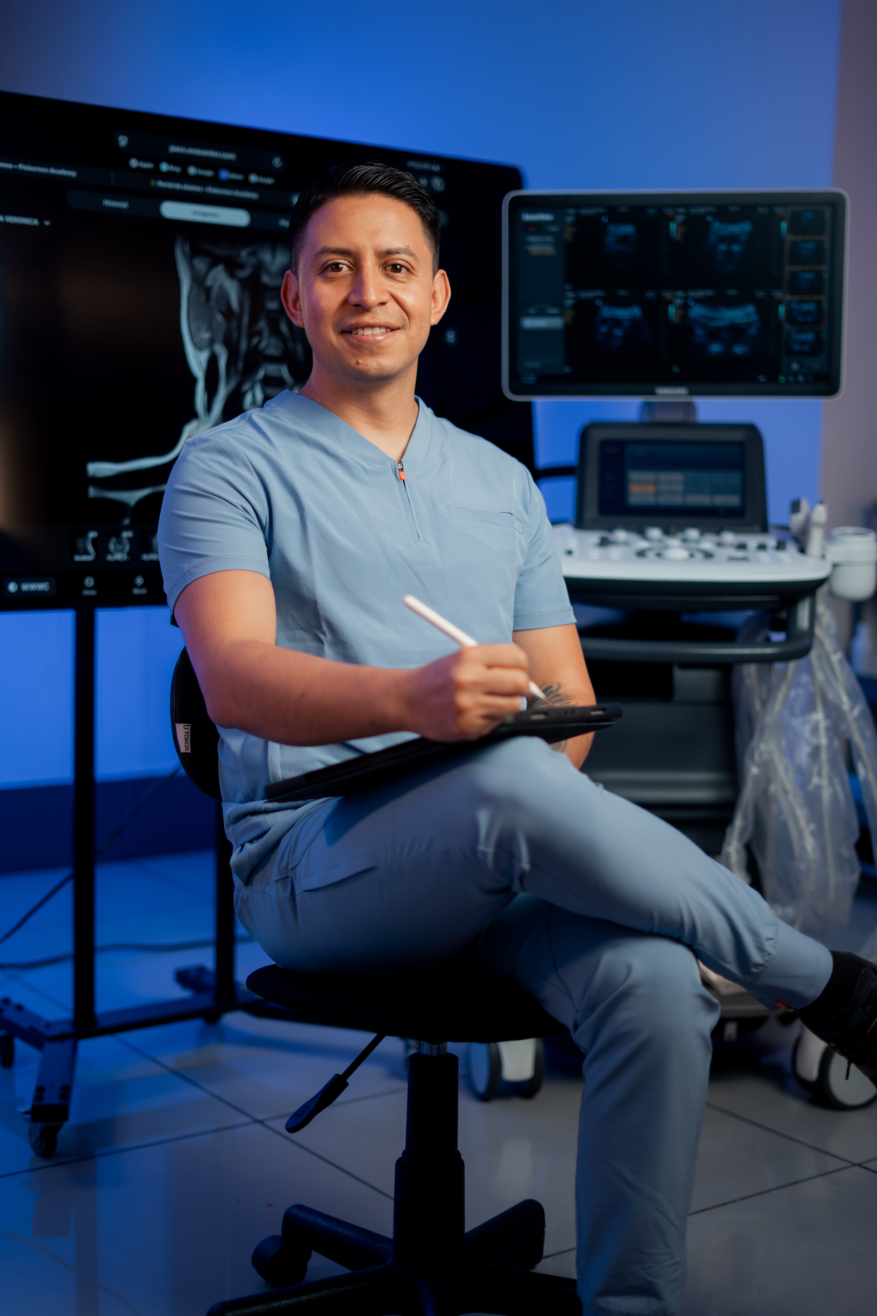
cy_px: 658
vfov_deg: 39.6
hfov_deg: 27.0
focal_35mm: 50
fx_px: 1827
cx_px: 438
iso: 160
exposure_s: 1/100
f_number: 1.8
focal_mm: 50
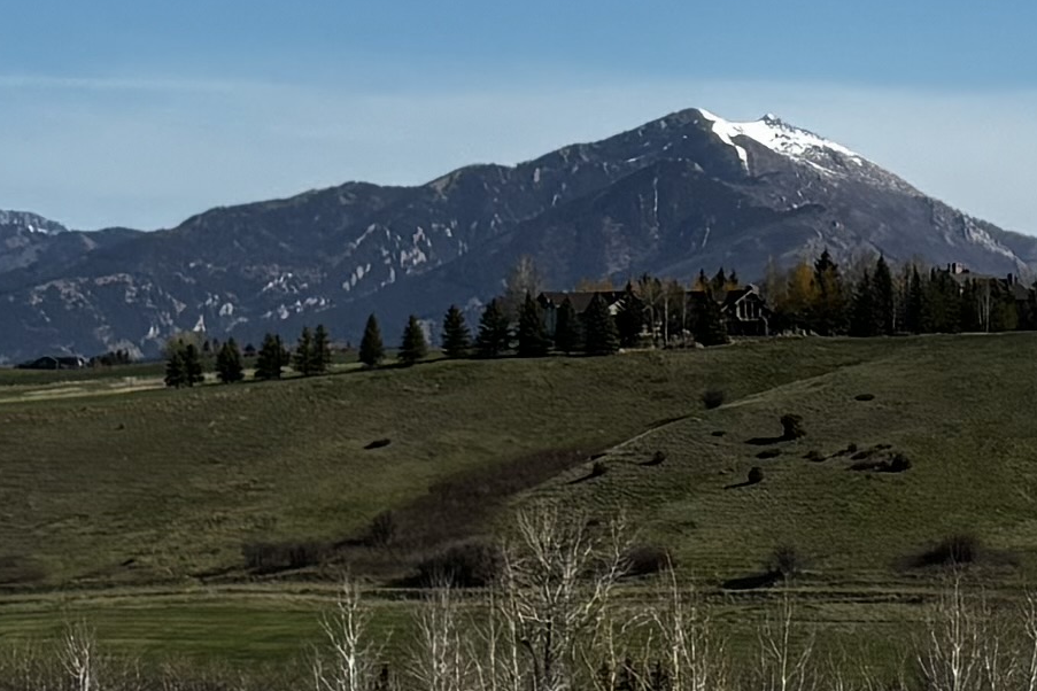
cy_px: 288
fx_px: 4925
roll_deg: -0.2
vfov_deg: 8.0
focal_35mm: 171
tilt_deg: +1.1
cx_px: 1209
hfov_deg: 11.8
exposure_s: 1/3788
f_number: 1.6
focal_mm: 5.96
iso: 50
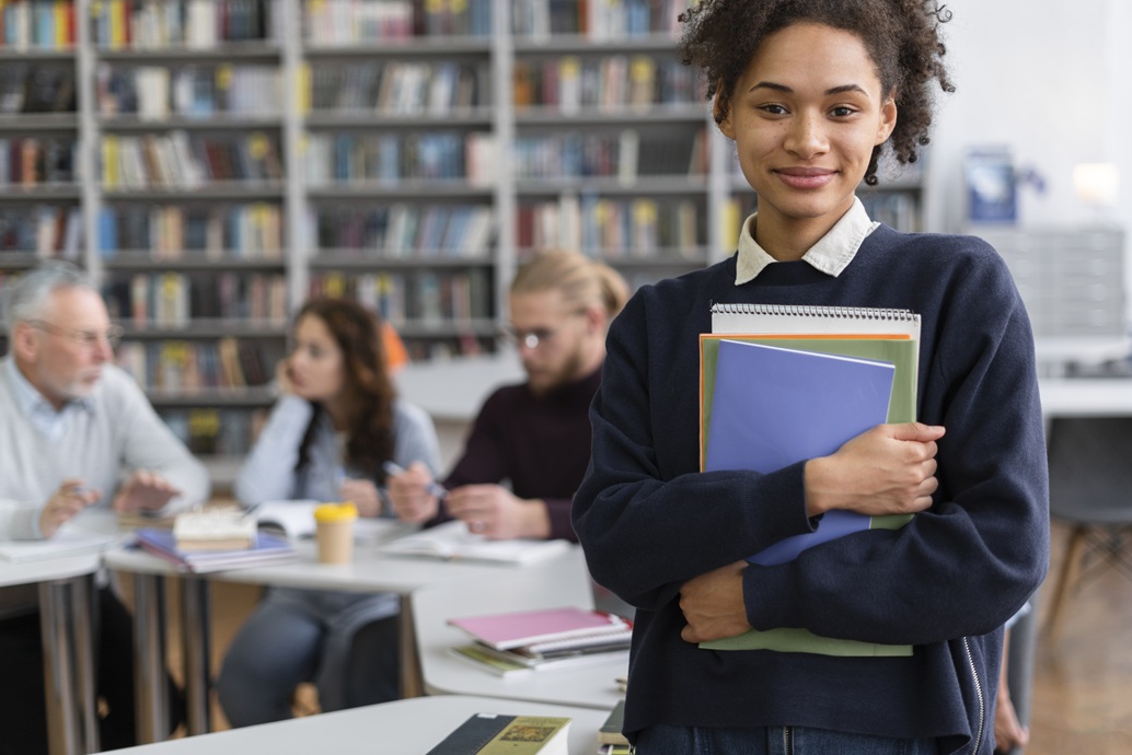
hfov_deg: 34.5
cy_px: 352
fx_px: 1824
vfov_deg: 23.4
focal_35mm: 58
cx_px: 603
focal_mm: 50
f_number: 2
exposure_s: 1/320
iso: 250
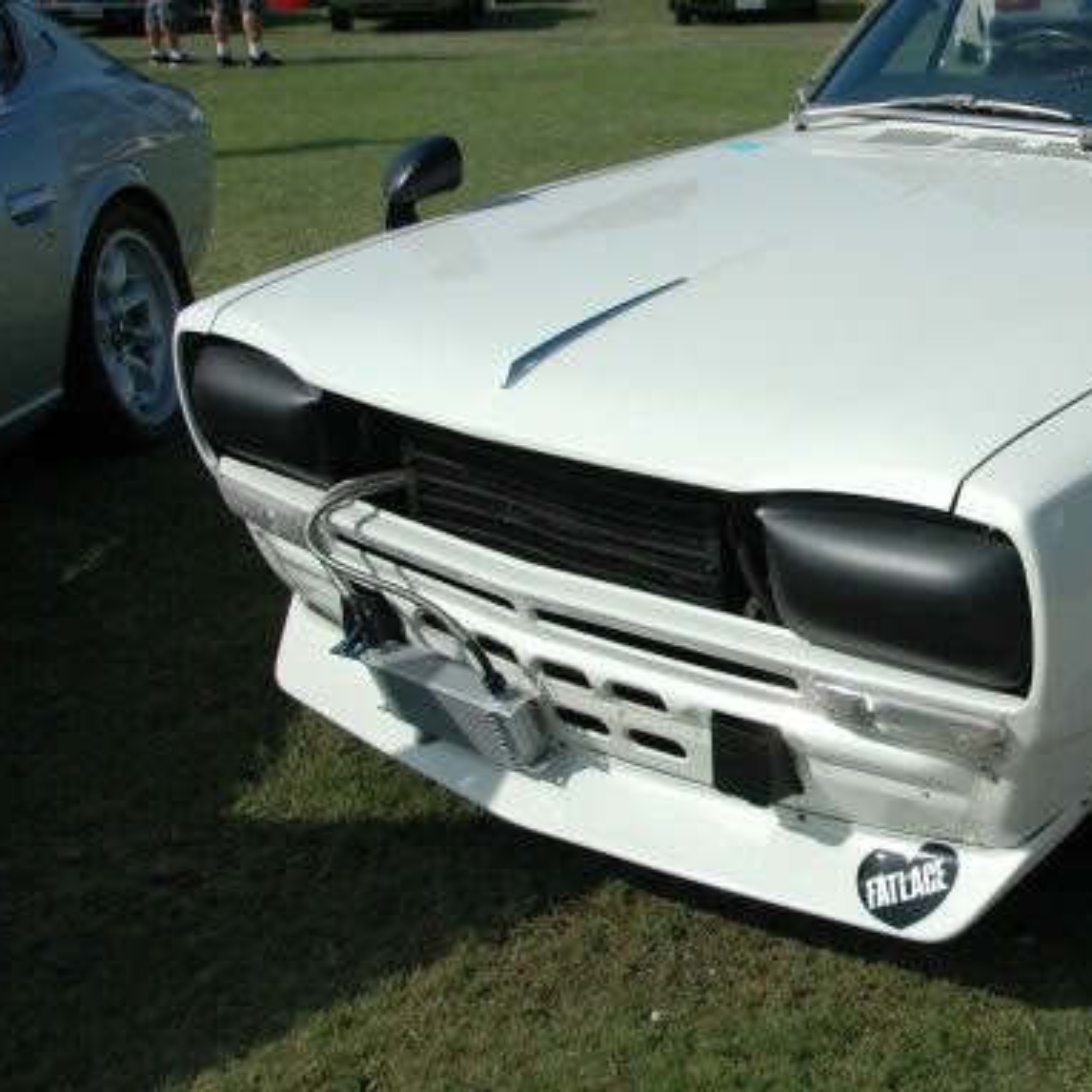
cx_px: 975
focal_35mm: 53
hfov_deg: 30.8
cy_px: 457
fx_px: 1892
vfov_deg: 32.1
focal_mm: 22
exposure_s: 1/2500
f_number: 4.5
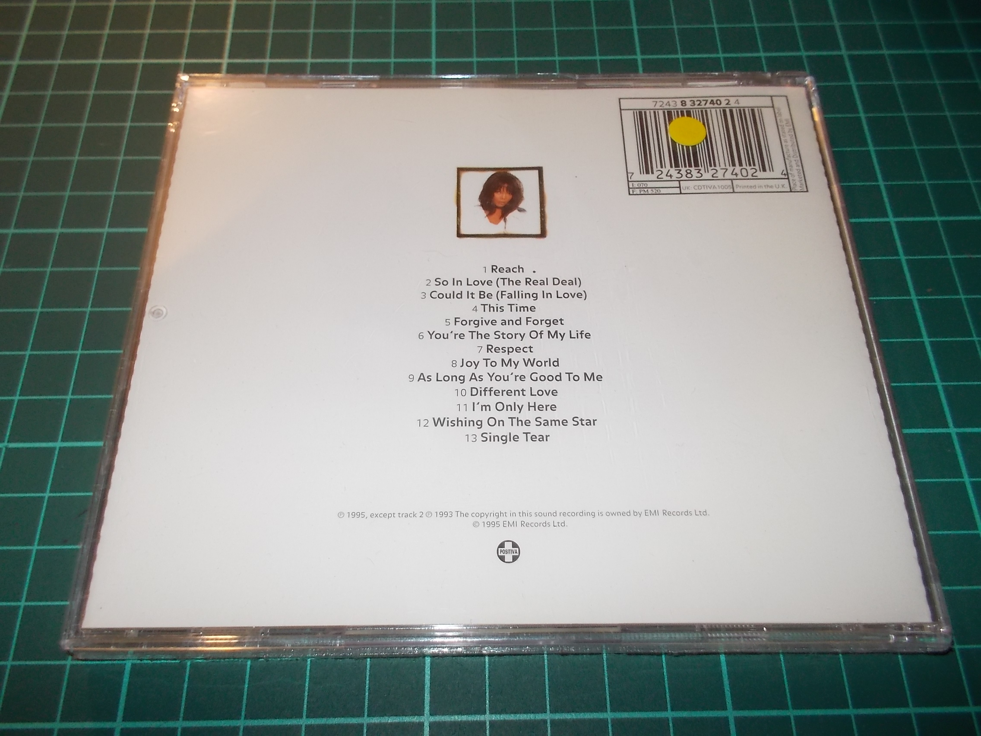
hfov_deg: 61.7
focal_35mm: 29
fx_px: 822
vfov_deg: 48.2
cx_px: 490
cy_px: 368
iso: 200
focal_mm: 4.1
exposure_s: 1/30
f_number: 3.3
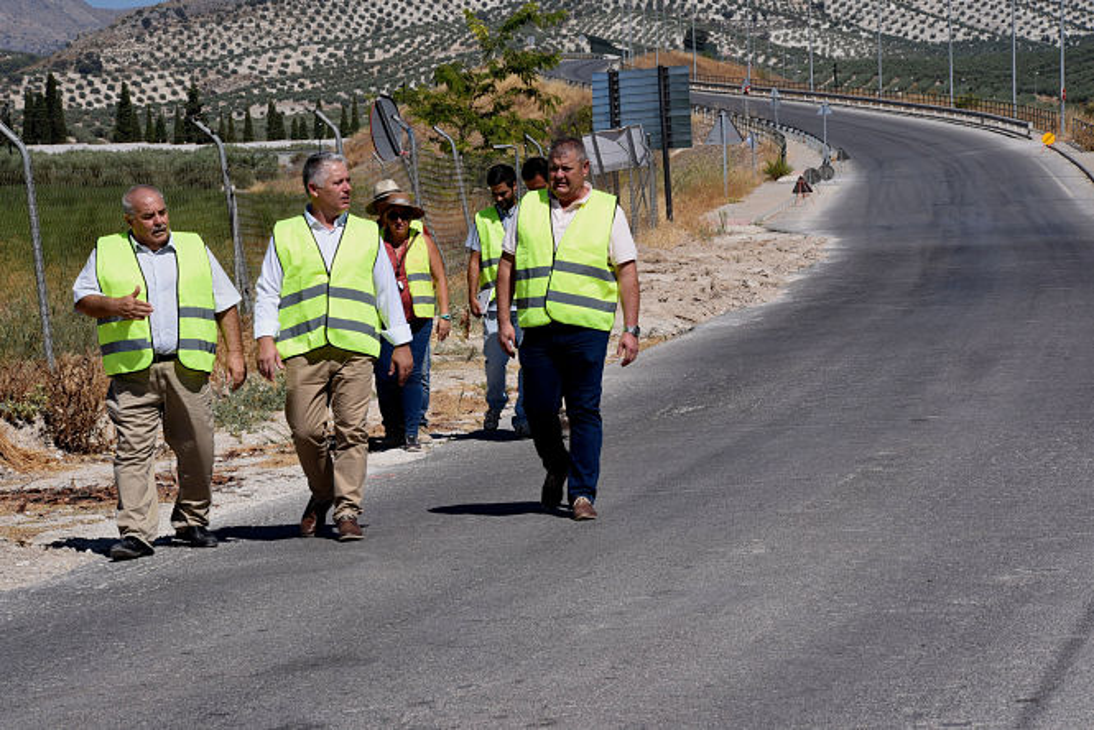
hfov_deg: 16.8
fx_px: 3709
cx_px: 547
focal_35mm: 122
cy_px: 365
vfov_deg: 11.2
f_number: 25
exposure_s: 1/160
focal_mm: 122
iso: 250
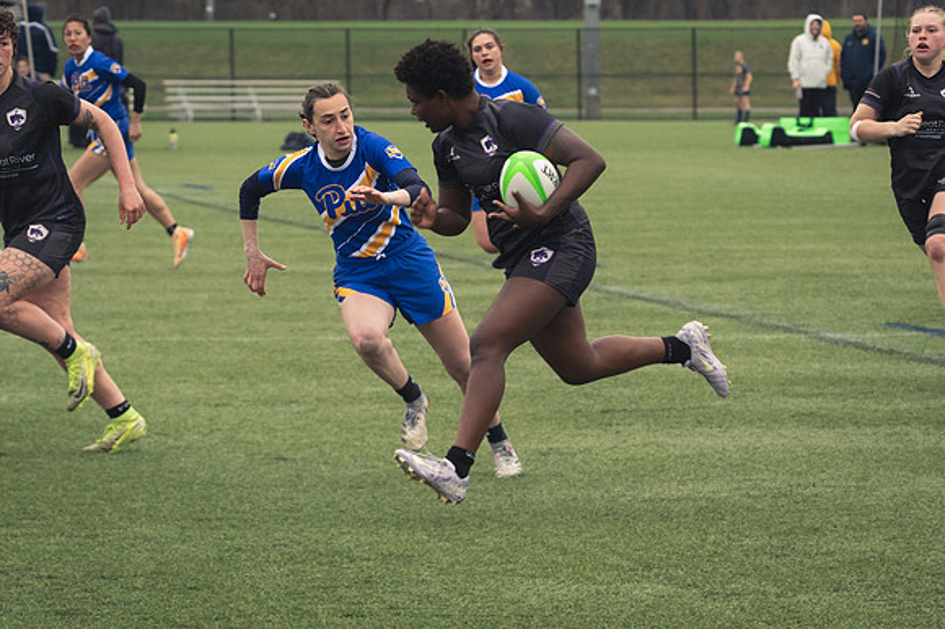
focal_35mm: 225
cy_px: 314
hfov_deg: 9.2
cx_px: 472
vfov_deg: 6.1
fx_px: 5903
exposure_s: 1/800
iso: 2500
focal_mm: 150
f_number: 6.3
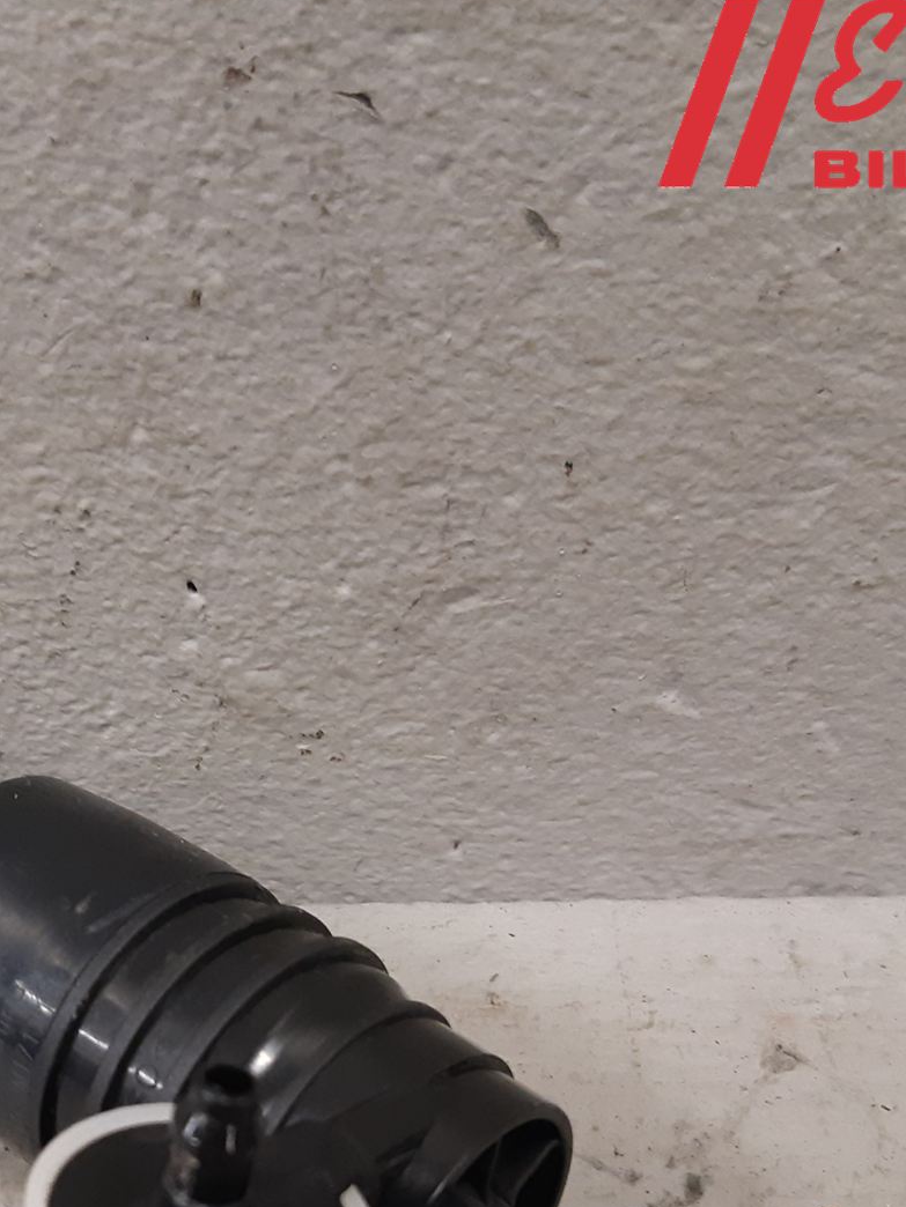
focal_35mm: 51
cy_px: 880
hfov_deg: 28.0
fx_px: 1780
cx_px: 184
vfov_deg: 36.7
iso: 200
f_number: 1.7
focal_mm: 3.93
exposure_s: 1/50
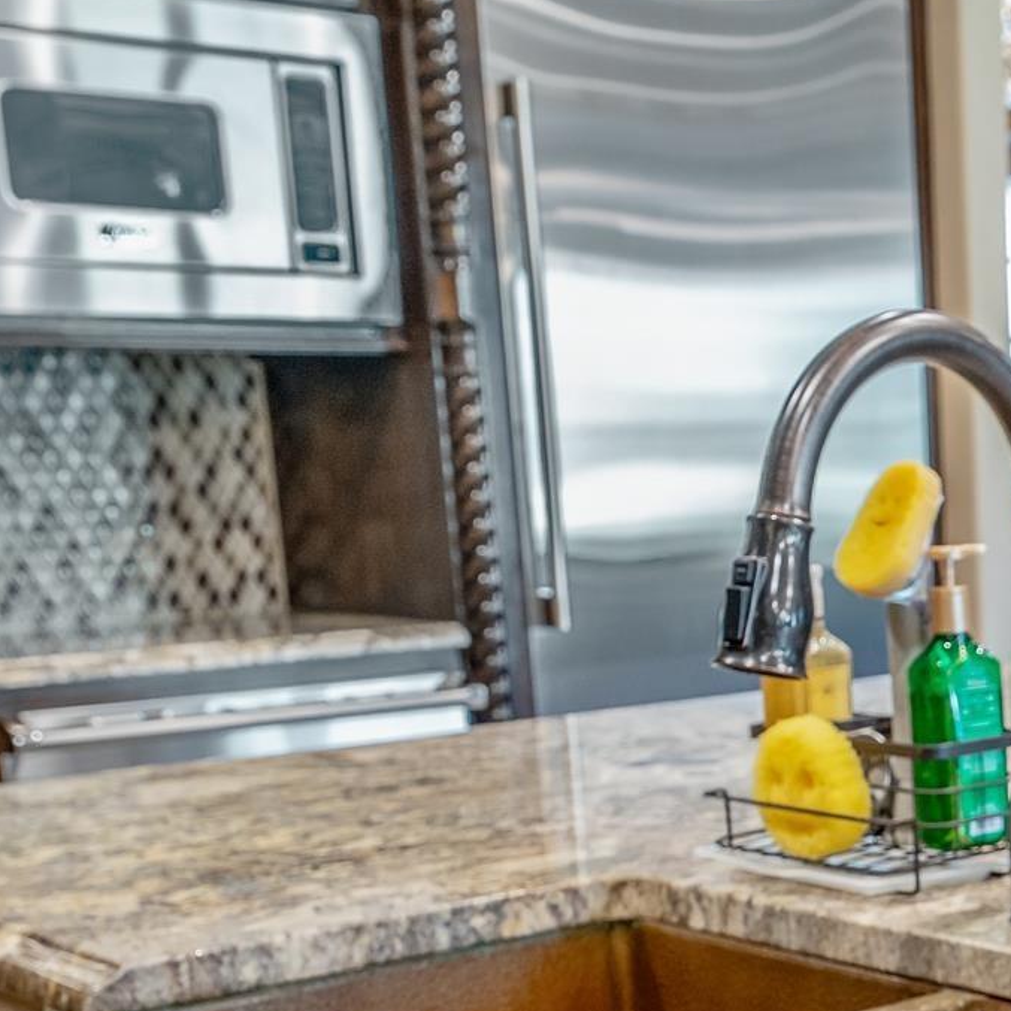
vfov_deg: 24.0
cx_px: 1096
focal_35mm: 69
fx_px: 2280
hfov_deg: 23.5
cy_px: 988
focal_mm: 22
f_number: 5
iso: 800
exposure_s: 1/13
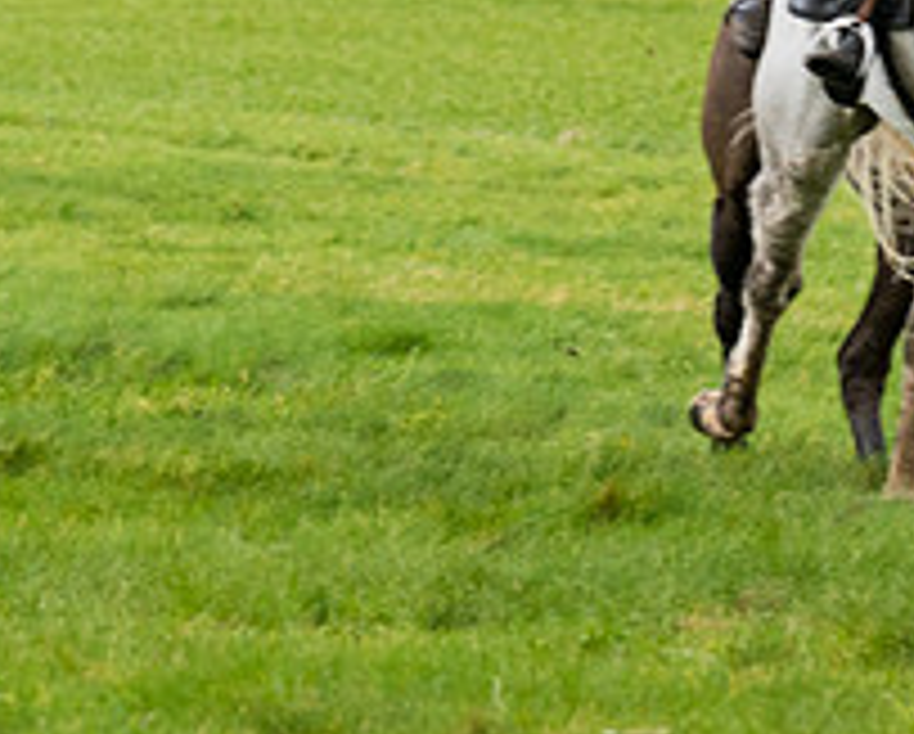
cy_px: 5
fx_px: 18150
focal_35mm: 670
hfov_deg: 2.9
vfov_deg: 2.3
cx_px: 424
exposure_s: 1/1250
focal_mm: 117
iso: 500
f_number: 4
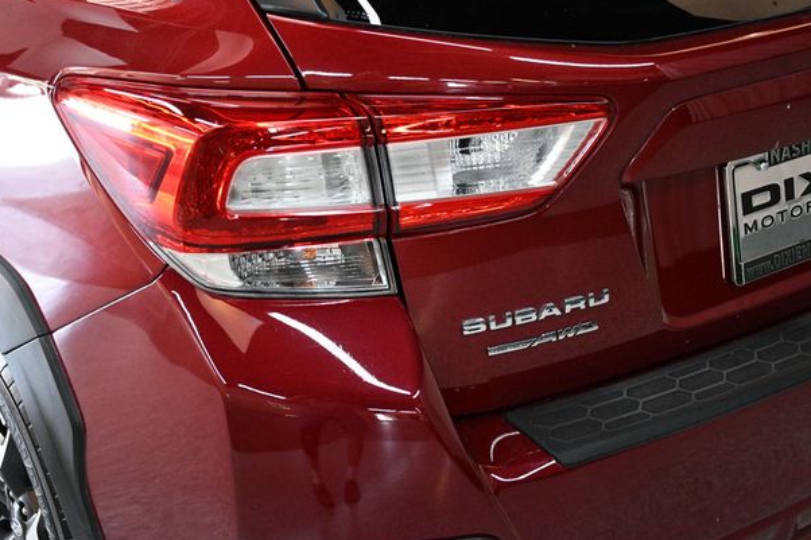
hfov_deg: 38.9
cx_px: 381
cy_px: 273
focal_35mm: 51
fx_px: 1149
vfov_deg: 26.5
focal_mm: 32
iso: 2200
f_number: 4
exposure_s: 1/125
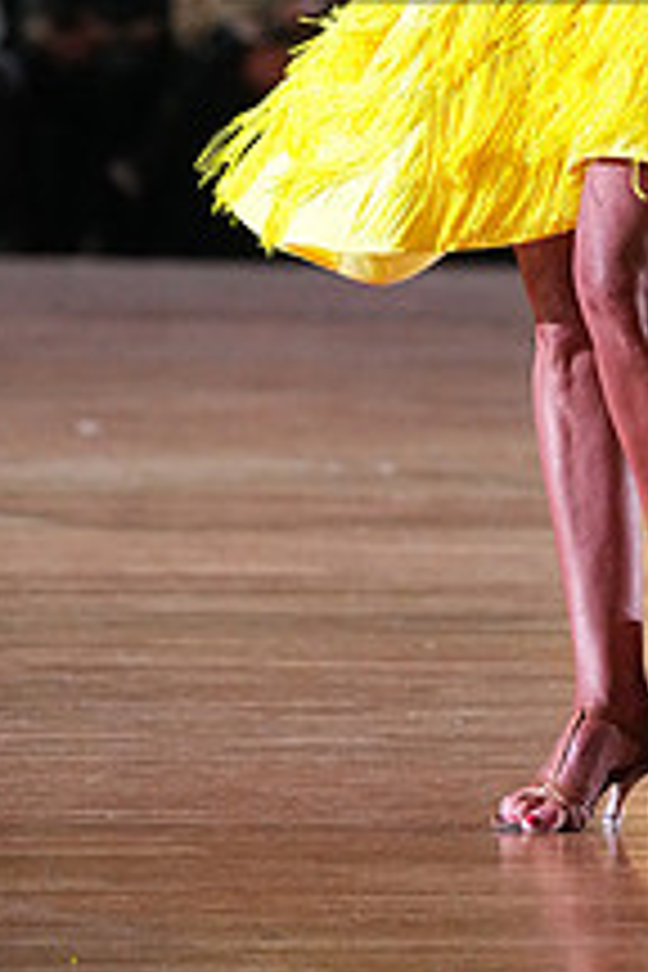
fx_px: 12095
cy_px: -144
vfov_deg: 4.6
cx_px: 844
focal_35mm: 448
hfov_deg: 3.1
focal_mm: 167
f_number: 5
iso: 8000
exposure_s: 1/400
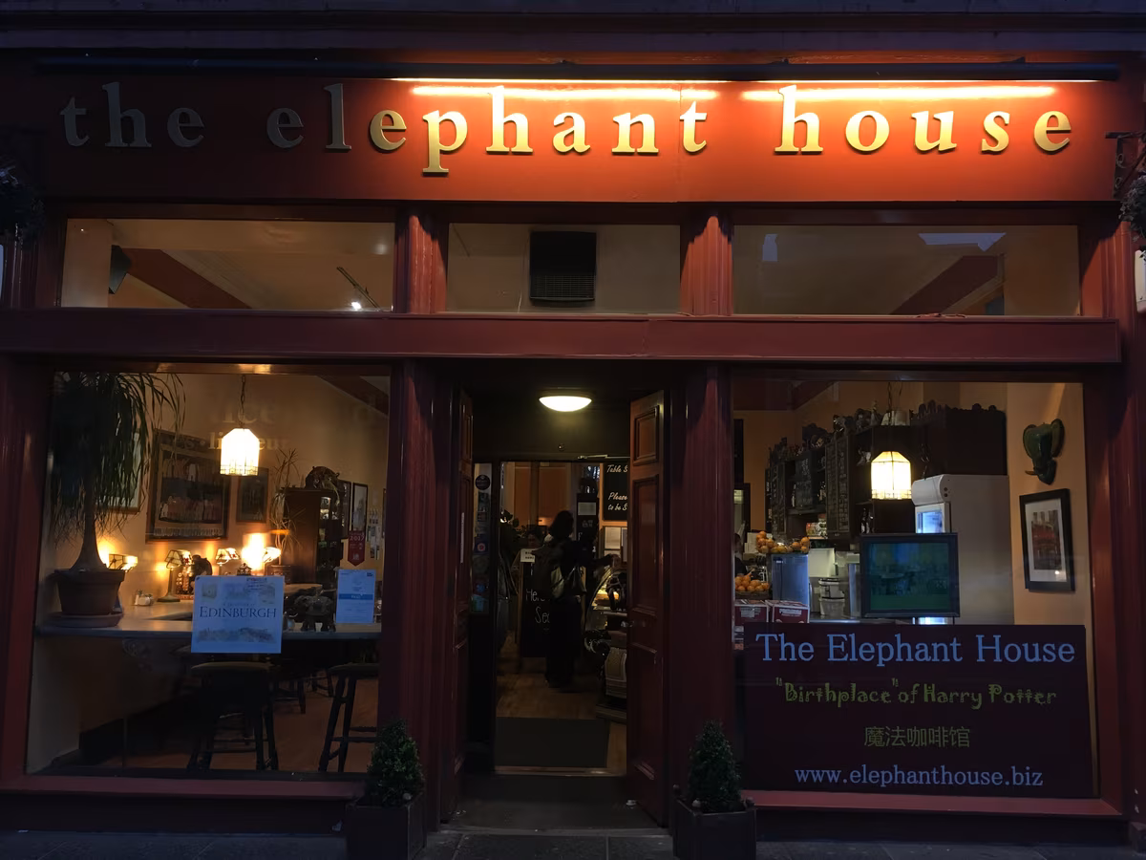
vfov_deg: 48.2
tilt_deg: +7.0
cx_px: 573
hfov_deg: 61.7
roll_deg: -0.6
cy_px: 430
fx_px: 960
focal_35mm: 29
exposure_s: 1/33
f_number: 2.2
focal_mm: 4.15
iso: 100
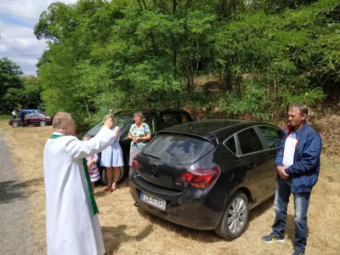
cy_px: 128
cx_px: 170
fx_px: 236
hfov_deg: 71.6
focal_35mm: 24
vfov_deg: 56.8
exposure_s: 1/3048
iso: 250
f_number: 1.9
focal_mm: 3.94
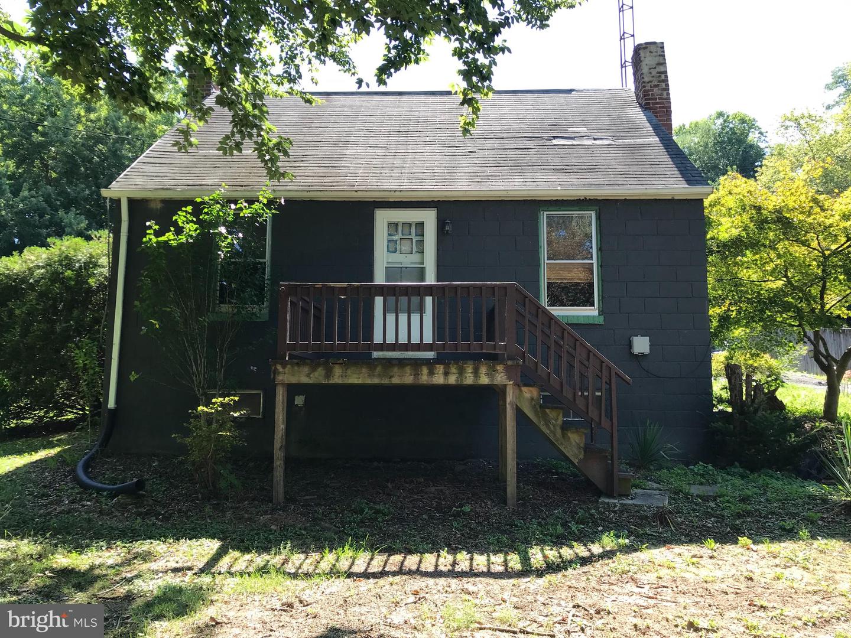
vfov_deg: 49.7
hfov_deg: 63.4
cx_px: 426
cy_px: 319
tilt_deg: +6.9
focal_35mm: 28
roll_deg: -0.5
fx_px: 688
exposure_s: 1/308
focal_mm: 3.99
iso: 20
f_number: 1.8
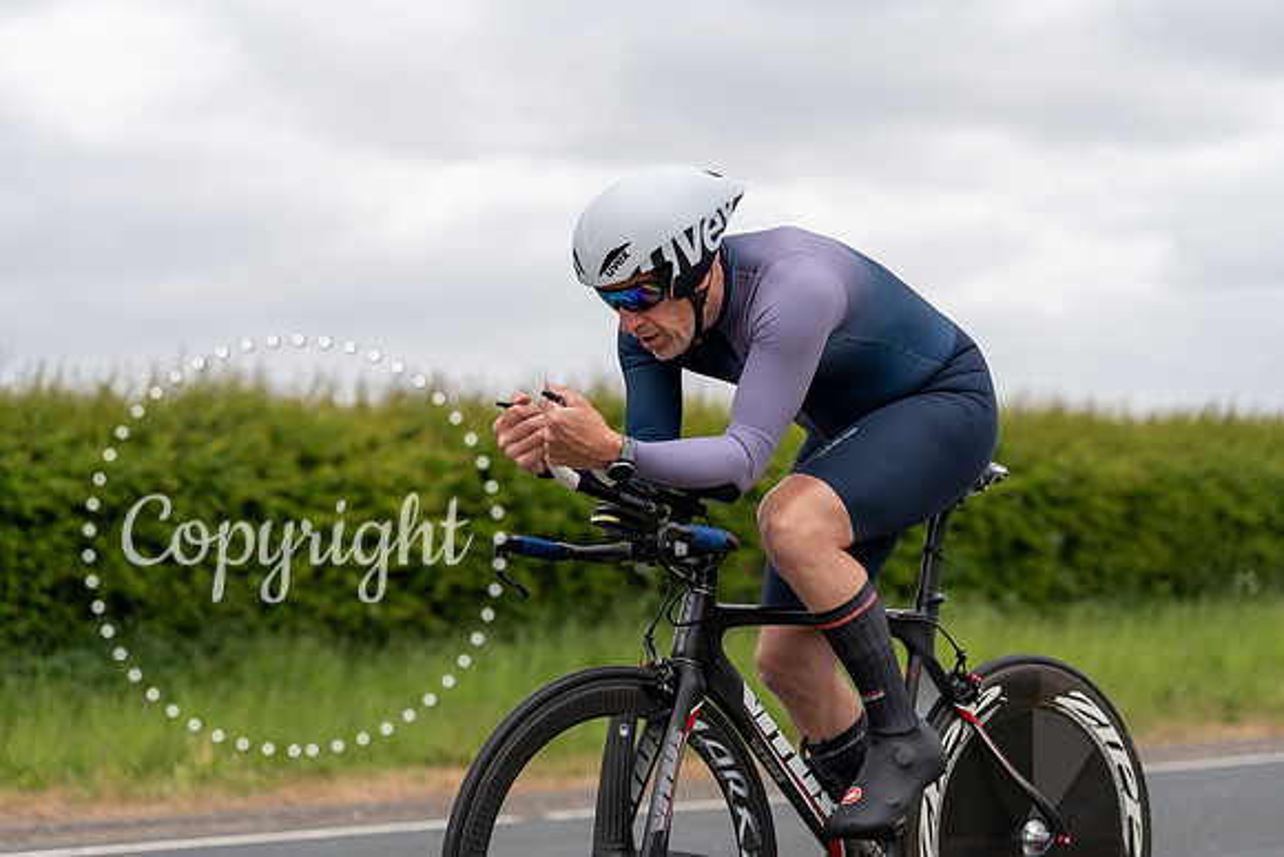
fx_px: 2497
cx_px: 642
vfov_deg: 19.5
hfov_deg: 28.8
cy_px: 428
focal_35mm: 70
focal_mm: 70
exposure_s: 1/1250
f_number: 3.2
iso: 125
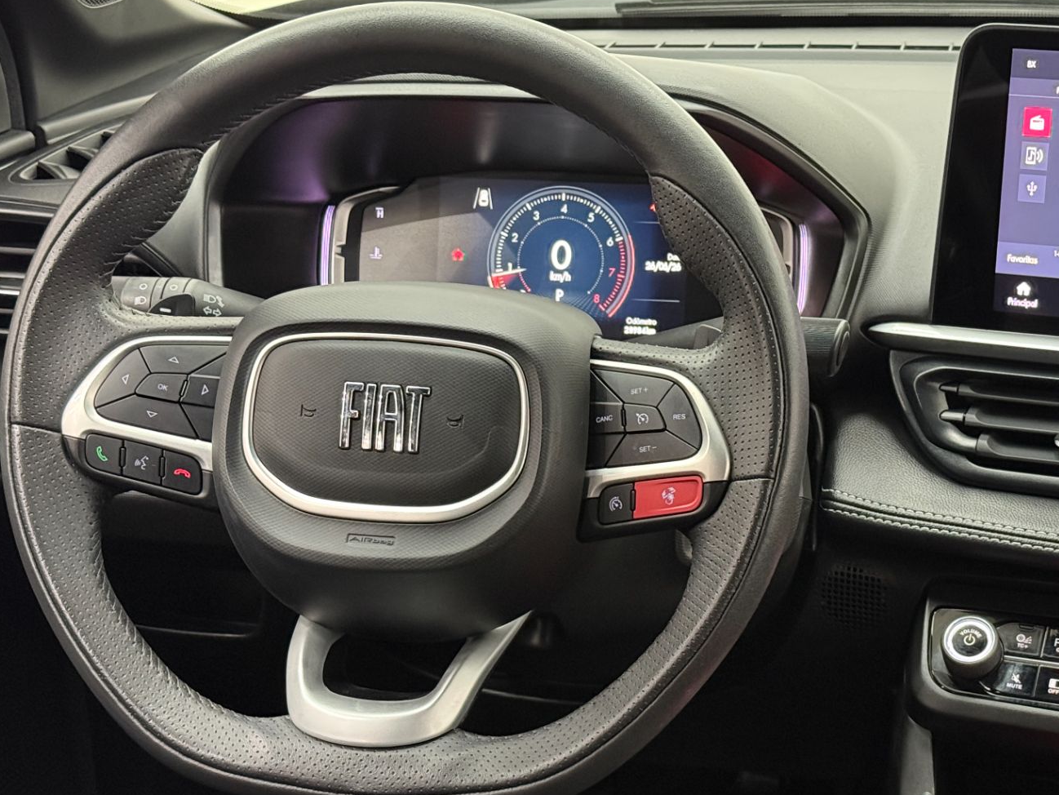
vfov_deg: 20.7
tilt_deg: -22.4
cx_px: 752
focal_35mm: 71
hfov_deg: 27.1
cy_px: 512
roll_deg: -0.1
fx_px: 2172
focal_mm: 6.76
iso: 500
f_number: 1.78
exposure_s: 1/30
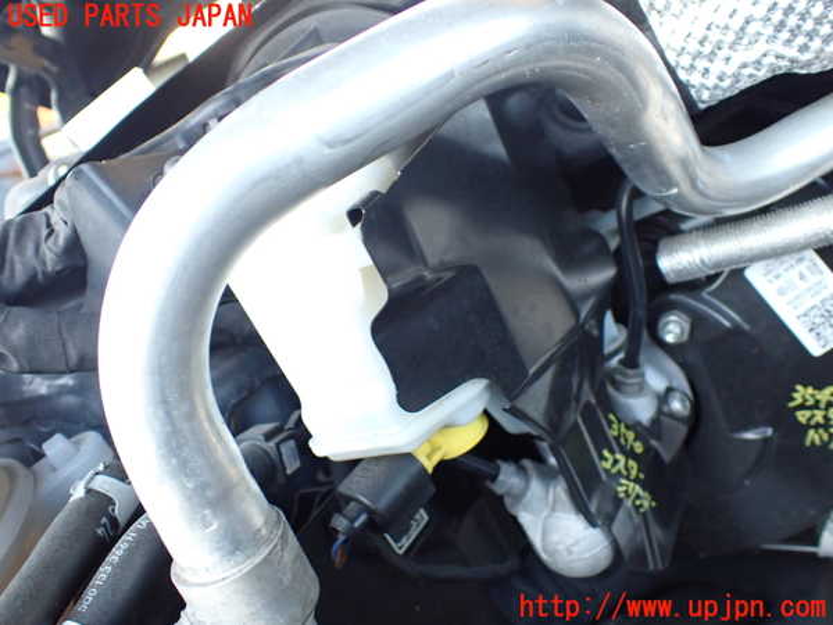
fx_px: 722
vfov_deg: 46.8
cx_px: 416
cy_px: 312
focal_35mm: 30
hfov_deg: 60.0
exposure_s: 1/125
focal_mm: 5.4
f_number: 2.3
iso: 640
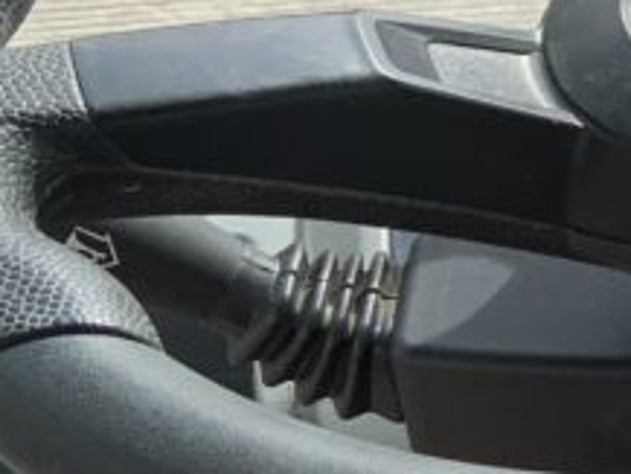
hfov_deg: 12.8
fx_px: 2499
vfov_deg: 10.8
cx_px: 1195
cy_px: 58
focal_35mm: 137
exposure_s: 1/912
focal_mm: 3
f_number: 1.8
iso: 16
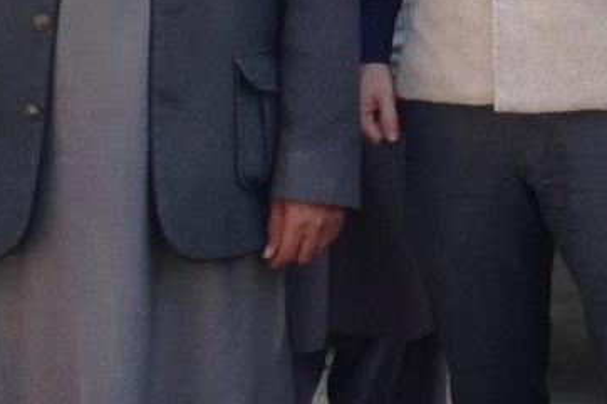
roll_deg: -0.7
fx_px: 3067
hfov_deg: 11.1
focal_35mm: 182
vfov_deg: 7.4
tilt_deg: -3.5
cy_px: -144
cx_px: 714
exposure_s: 1/231
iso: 50
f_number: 2.4
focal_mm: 4.12
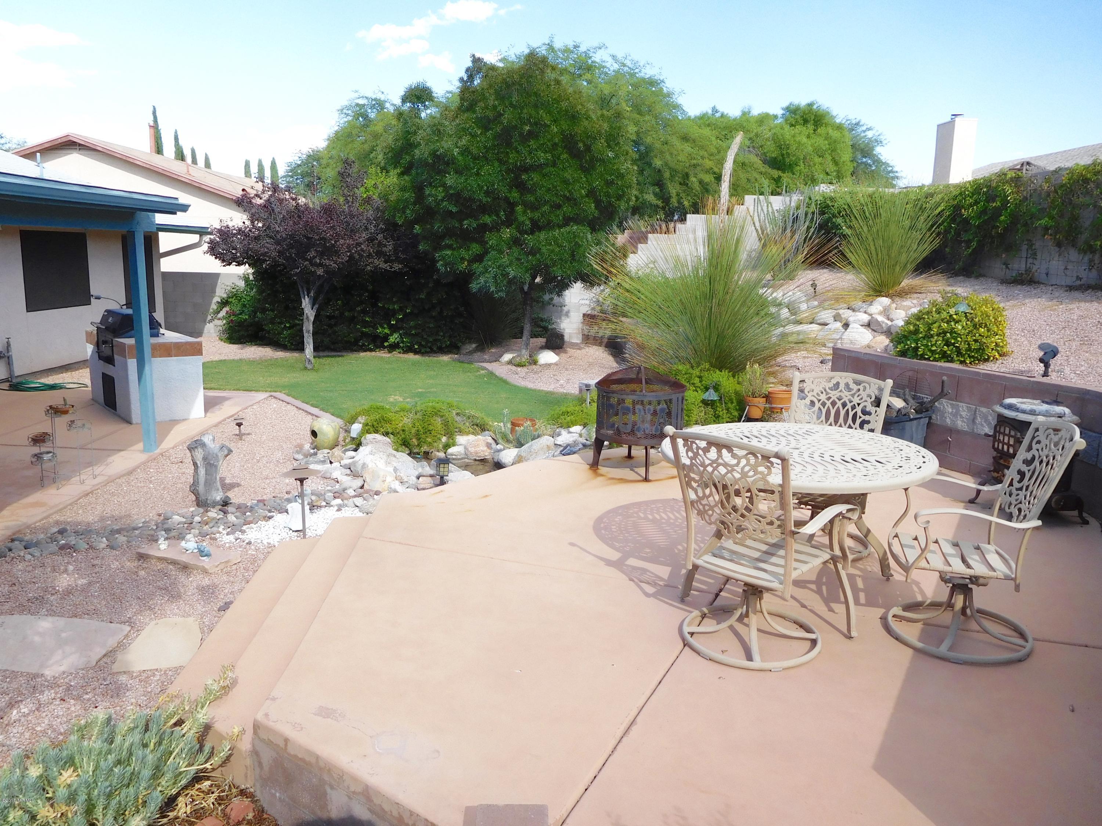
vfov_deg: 54.9
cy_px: 413
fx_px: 796
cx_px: 551
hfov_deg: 69.4
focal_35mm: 25
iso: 125
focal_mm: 4.5
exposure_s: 1/640
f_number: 3.4
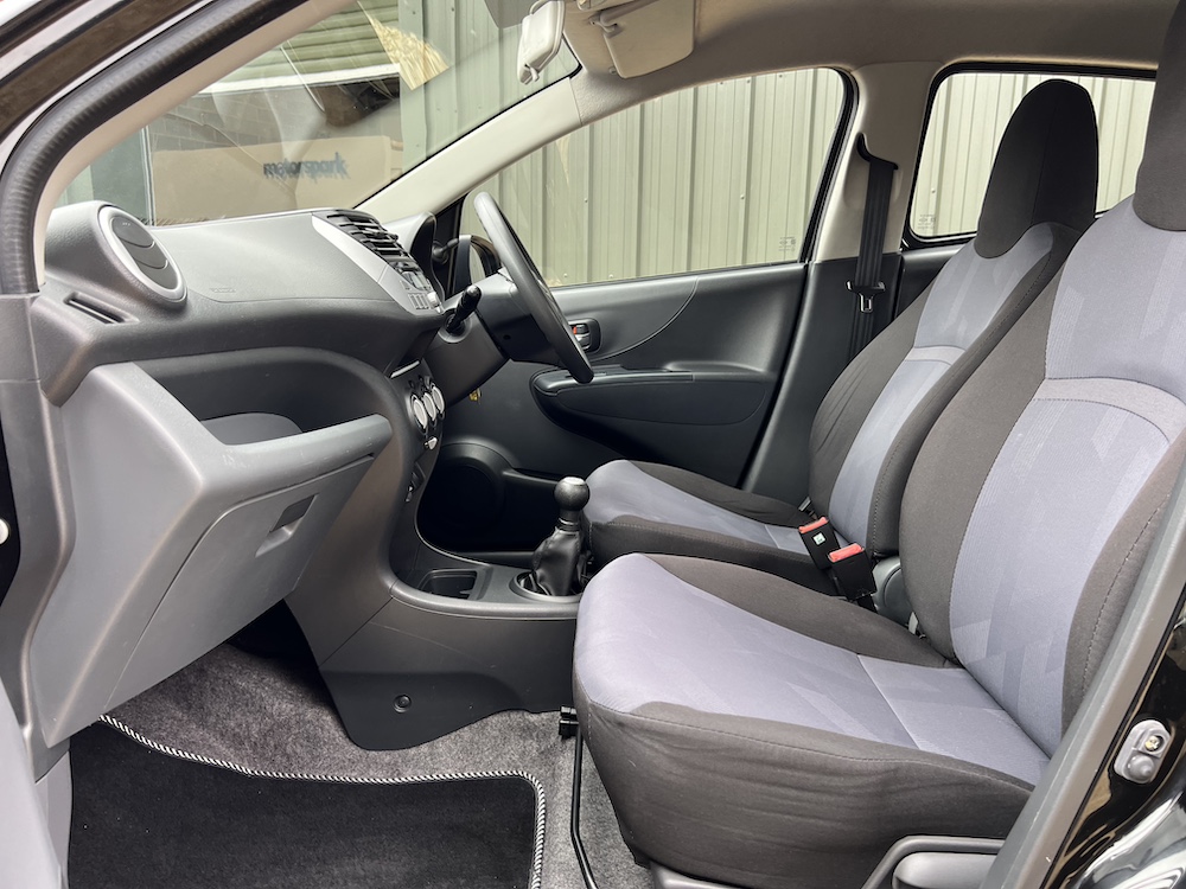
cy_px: 444
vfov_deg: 53.1
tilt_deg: -12.5
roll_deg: +0.0
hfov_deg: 67.3
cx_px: 593
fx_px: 891
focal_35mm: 26
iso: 125
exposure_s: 1/121
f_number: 1.5
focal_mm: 5.7
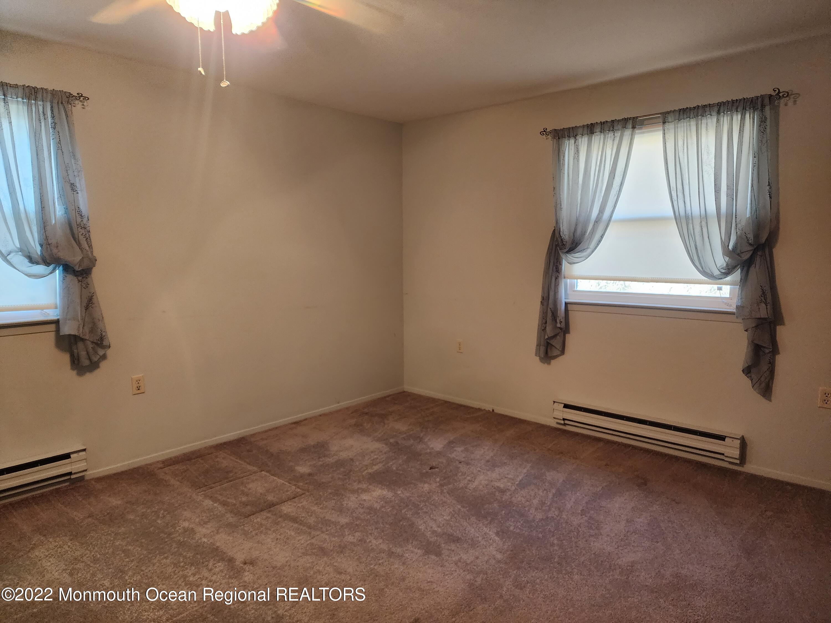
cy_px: 312
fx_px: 552
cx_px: 416
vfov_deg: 58.9
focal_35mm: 23
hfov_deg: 73.9
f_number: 1.8
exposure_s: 1/120
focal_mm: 6.4
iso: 800
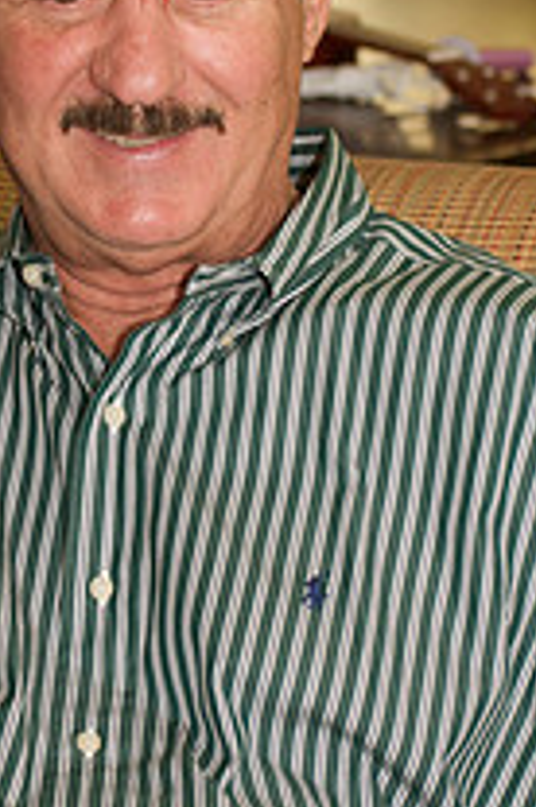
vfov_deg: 9.3
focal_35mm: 221
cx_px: 136
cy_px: 132
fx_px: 4952
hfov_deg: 6.2
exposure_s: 1/60
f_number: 5.3
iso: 200
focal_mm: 68
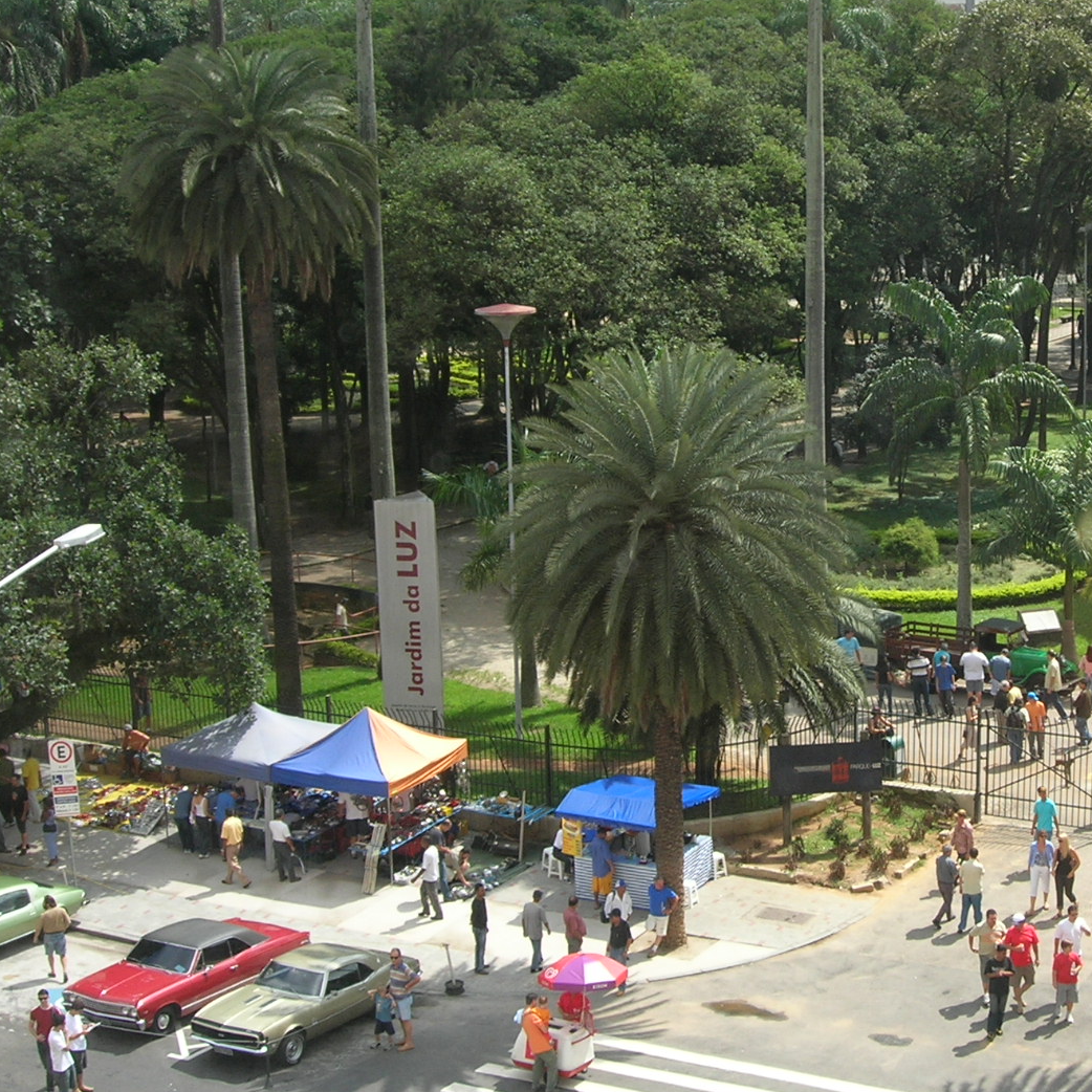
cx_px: 918
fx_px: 2356
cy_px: 464
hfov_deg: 25.5
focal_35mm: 66
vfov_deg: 26.1
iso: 64
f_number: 4.8
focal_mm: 7.8
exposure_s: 1/328
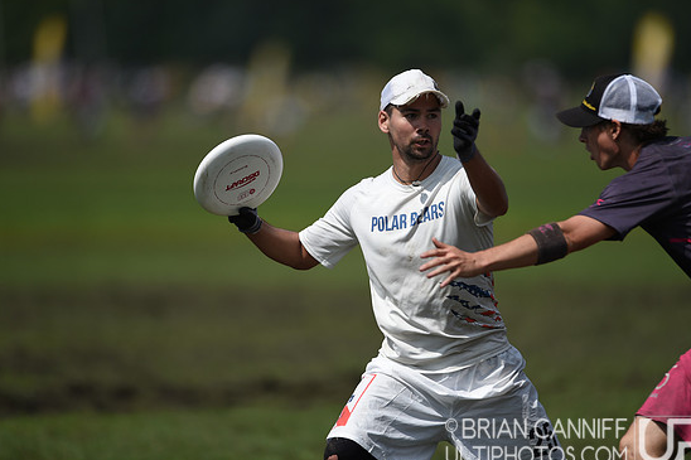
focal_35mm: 423
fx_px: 8116
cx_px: 362
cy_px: 237
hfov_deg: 4.9
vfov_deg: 3.2
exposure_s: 1/8000
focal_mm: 400
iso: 200
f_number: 2.8
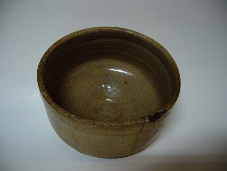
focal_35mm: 35
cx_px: 114
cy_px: 86
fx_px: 230
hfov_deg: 52.6
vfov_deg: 40.7
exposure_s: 1/8
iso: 200
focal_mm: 5.8
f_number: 2.8
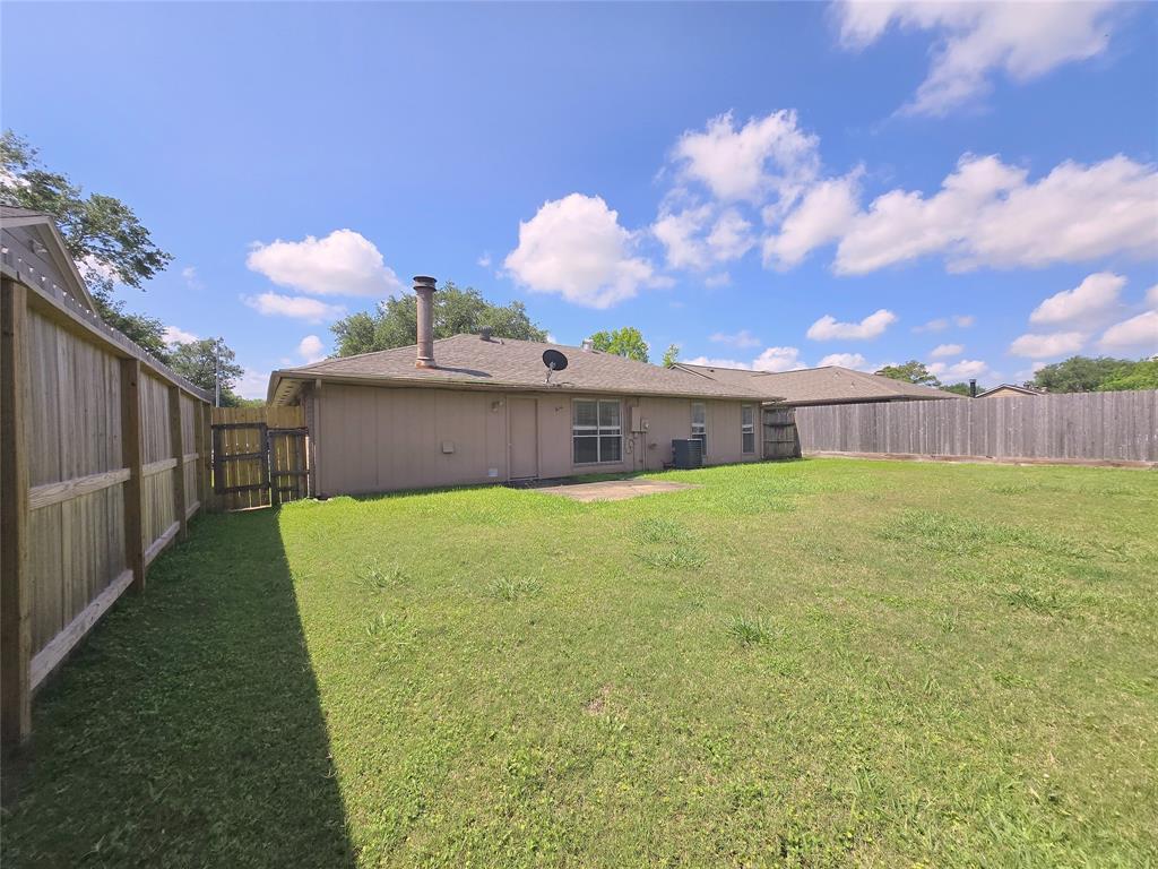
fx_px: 435
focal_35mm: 13
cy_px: 434
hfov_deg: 106.2
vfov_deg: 89.9
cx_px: 579
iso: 25
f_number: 2.2
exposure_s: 1/1395
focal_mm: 1.7
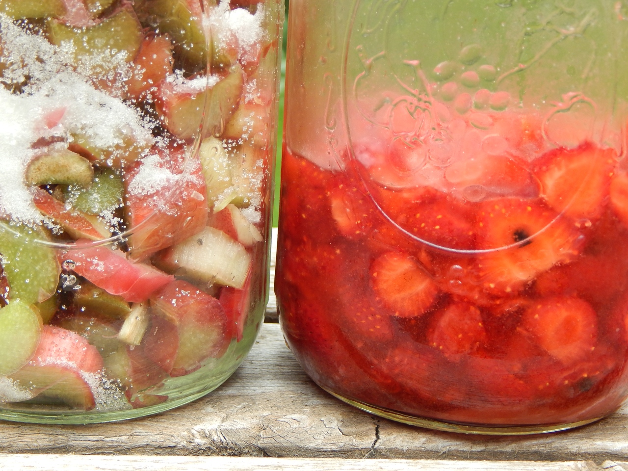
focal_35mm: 93
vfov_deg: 15.9
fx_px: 1687
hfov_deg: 21.1
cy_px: 236
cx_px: 314
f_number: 4.4
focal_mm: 16.6
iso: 125
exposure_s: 1/30
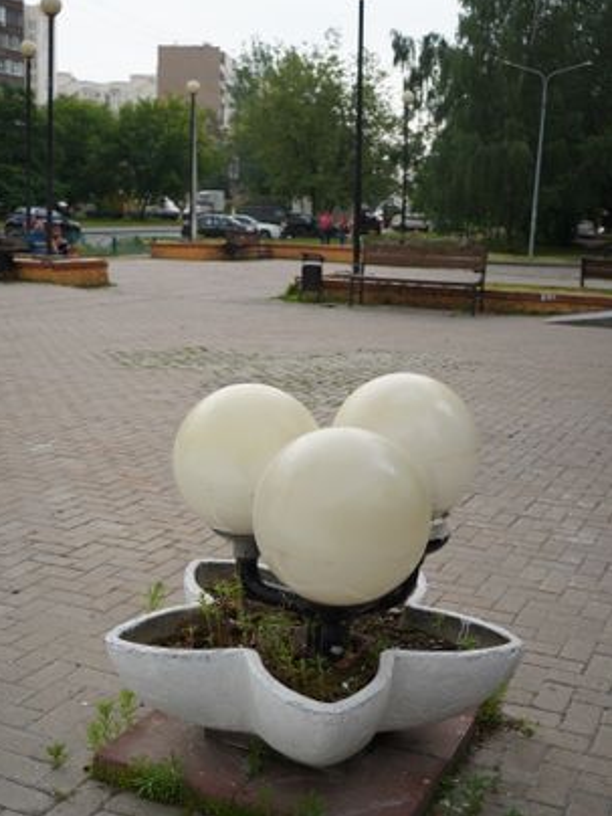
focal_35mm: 41
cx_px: 304
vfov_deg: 45.8
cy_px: 418
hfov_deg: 35.1
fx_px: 966
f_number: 4
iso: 250
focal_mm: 37
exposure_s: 1/160
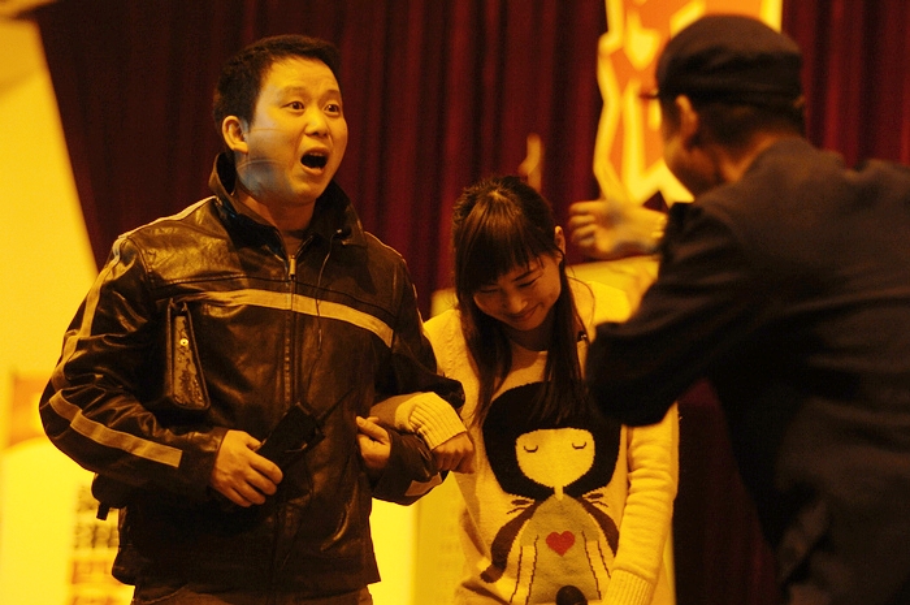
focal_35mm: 128
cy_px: 302
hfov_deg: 16.1
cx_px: 455
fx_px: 3219
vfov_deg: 10.7
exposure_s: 1/50
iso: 320
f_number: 2
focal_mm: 85
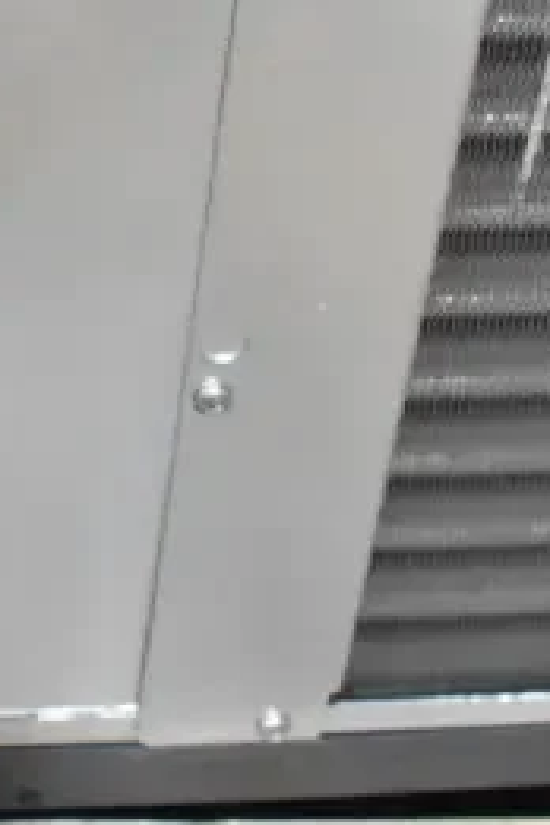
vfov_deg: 17.7
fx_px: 2406
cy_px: -352
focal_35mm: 105
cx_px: -73
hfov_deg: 12.8
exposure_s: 1/125
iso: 6400
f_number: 5.6
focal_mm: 20
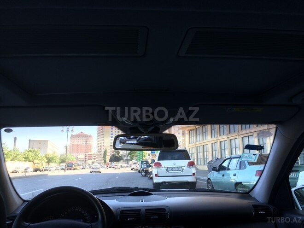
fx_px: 255
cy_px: 114
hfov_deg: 61.7
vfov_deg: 48.2
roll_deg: +1.2
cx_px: 152
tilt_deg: +9.8
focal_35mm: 29
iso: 32
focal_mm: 4.15
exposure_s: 1/155
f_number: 2.2
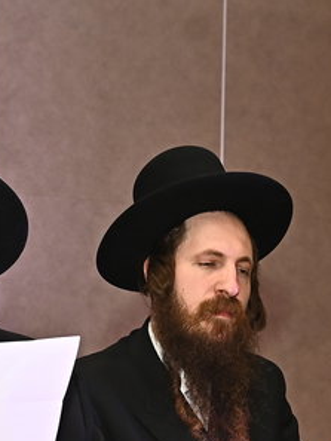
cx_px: 245
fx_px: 2077
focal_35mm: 163
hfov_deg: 9.1
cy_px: 608
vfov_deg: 11.7
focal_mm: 36
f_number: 5
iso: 1000
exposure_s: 1/160
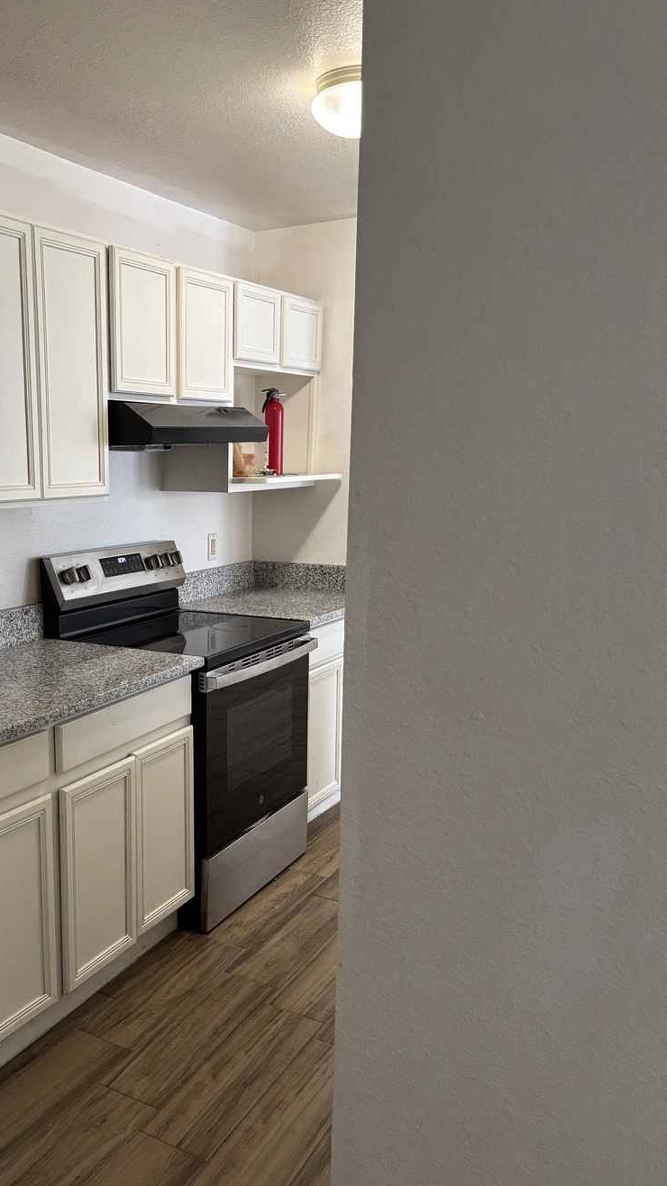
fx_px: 975
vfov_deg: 62.5
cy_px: 641
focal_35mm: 31
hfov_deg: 37.1
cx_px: 187
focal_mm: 5.96
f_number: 1.6
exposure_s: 1/60
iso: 200
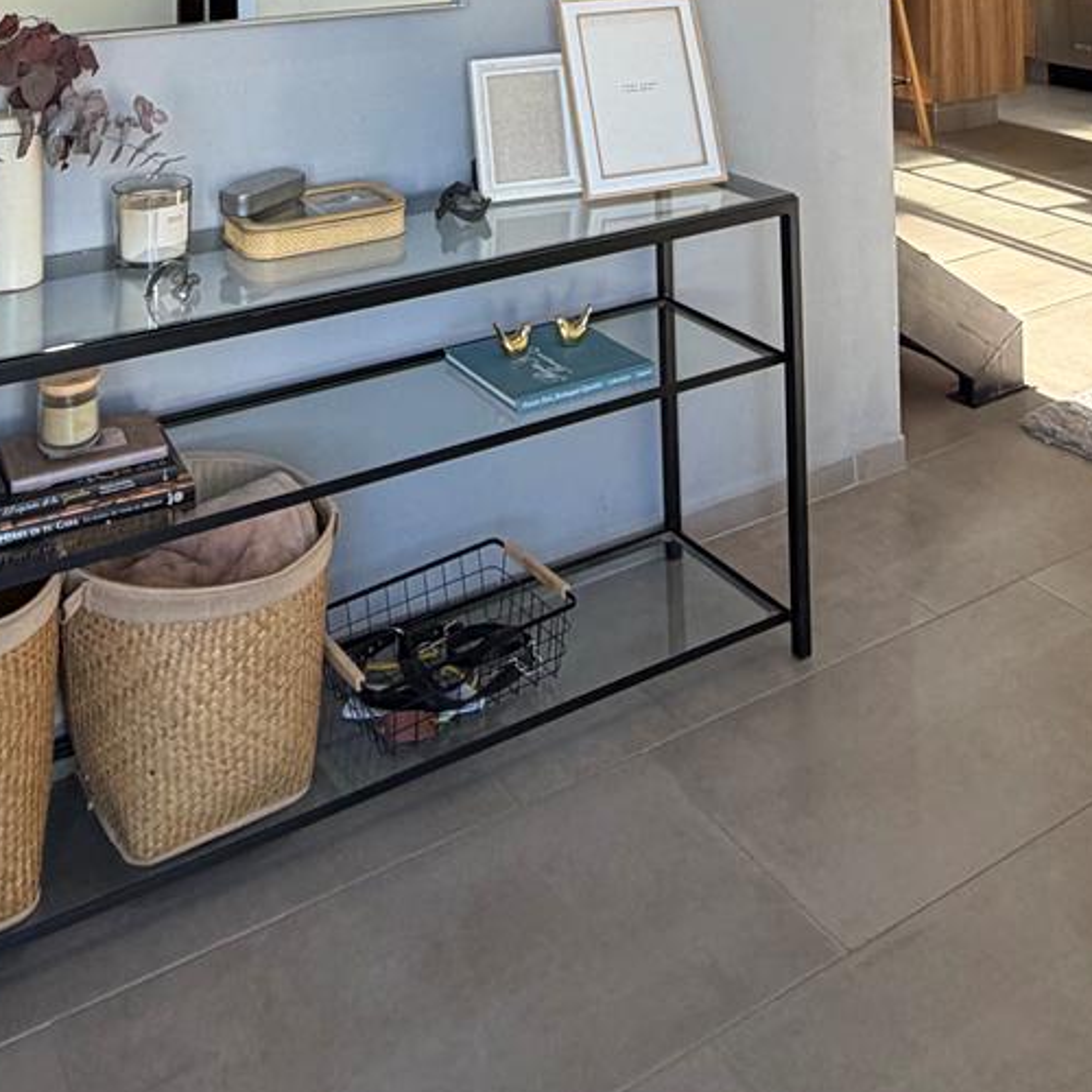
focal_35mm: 38
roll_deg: +1.6
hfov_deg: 43.9
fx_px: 1356
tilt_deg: +2.0
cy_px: -203
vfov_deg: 35.2
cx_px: 526
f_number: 2.2
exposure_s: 1/120
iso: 100
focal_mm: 2.22
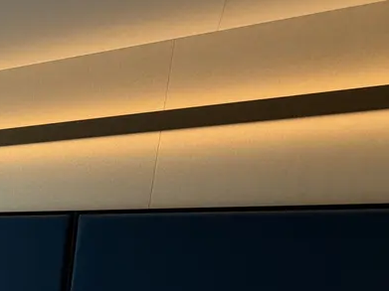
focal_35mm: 43
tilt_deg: -15.6
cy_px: 352
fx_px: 483
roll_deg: +1.4
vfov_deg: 28.9
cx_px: -160
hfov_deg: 30.3
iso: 50
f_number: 2.2
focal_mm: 2.22
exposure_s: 1/121
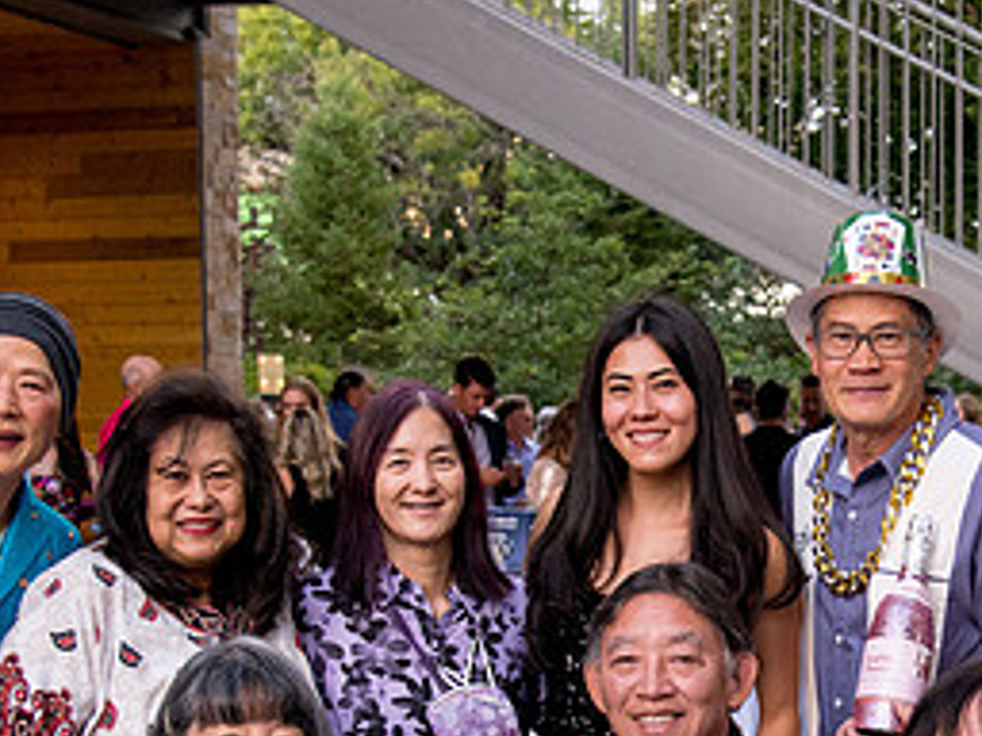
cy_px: 642
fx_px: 2326
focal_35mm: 82
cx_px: 741
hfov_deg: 23.6
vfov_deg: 17.8
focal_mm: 31
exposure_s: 1/1600
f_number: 4
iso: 2500
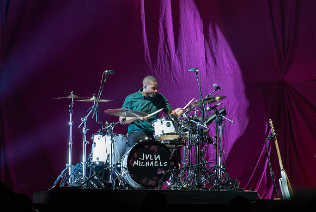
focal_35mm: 374
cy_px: 109
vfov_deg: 3.7
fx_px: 3283
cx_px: 162
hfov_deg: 5.5
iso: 800
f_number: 6.3
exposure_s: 1/80
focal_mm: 110
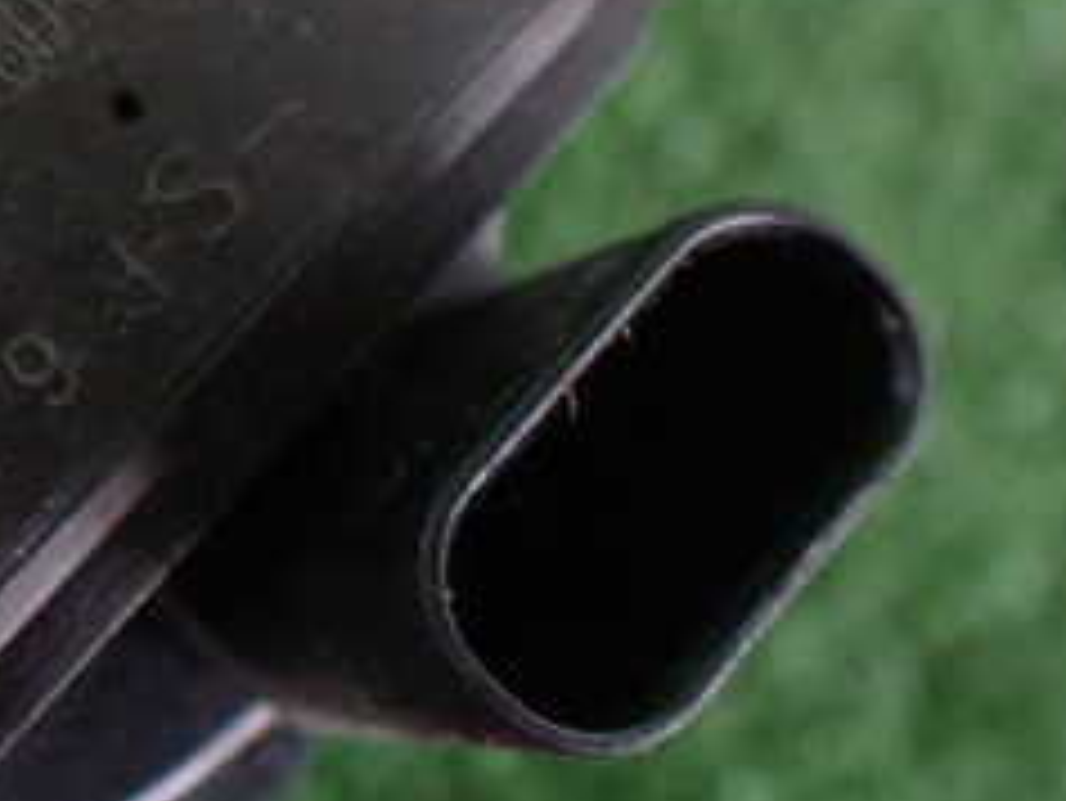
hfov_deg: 23.6
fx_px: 2342
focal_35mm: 76
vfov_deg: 19.1
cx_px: -180
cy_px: 122
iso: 800
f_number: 2.3
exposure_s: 1/30
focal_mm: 5.4
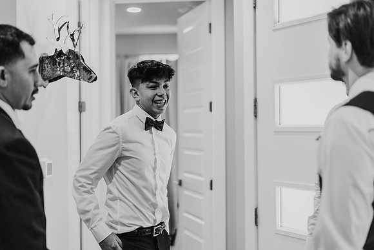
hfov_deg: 38.6
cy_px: 125
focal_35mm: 51
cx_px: 187
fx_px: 534
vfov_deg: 26.3
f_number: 1.8
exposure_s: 1/250
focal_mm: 50
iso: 640
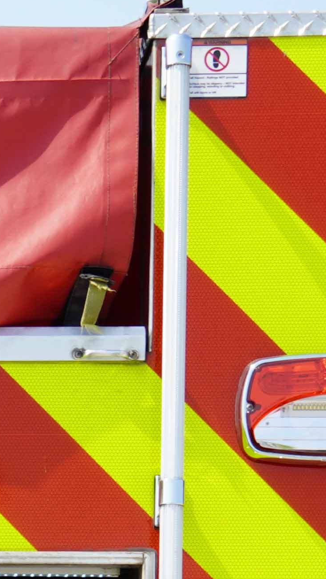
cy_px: 844
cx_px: -322
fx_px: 2326
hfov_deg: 7.7
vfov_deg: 13.5
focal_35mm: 151
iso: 100
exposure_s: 1/125
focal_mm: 21
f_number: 9
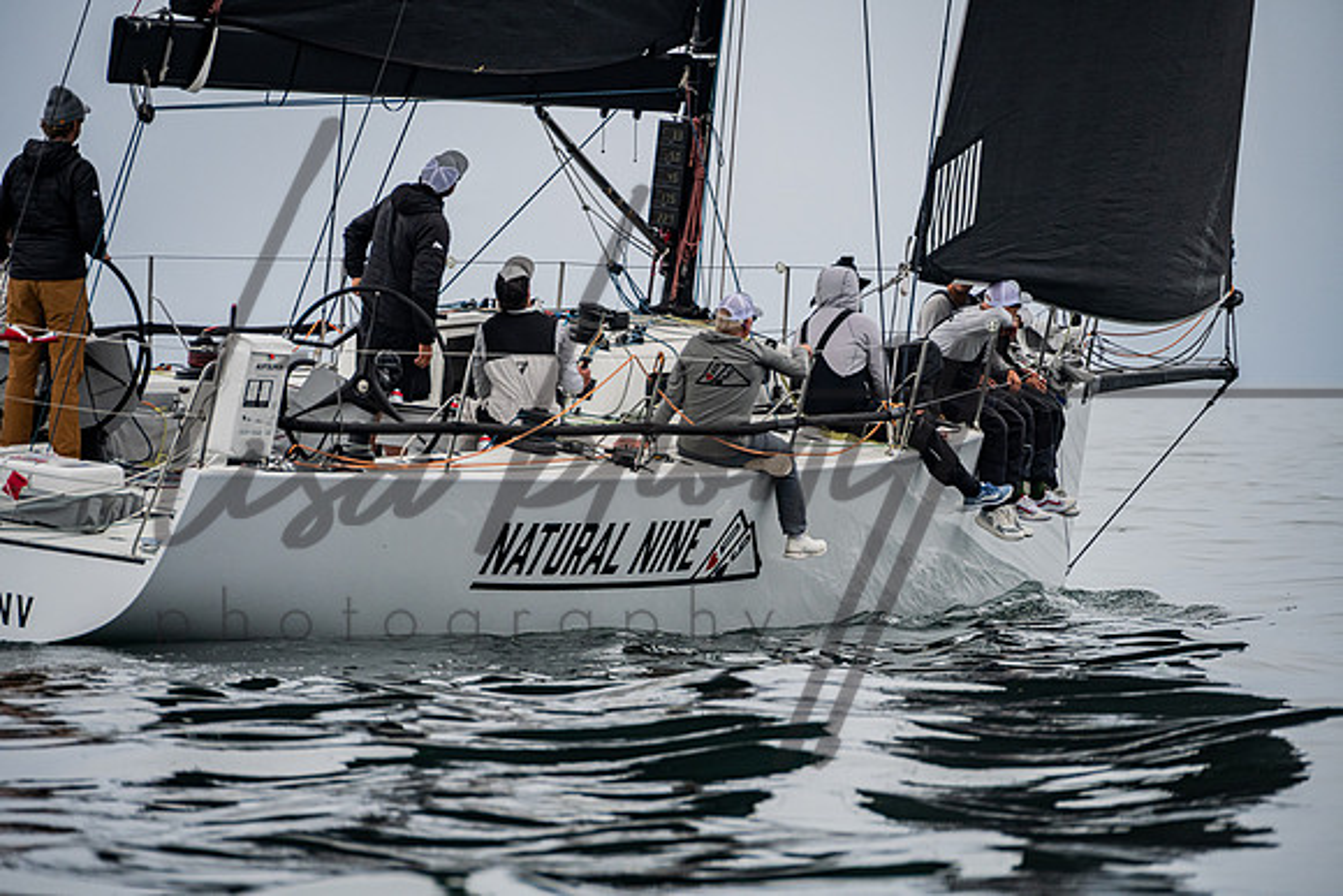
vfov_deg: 4.6
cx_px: 672
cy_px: 448
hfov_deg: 6.9
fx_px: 11194
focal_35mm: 300
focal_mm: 300
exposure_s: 1/2500
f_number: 8
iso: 800
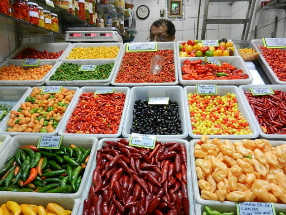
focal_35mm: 29
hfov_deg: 61.7
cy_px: 108
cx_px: 143
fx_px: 240
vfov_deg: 48.2
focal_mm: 5.1
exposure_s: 1/50
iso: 640
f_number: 3.6
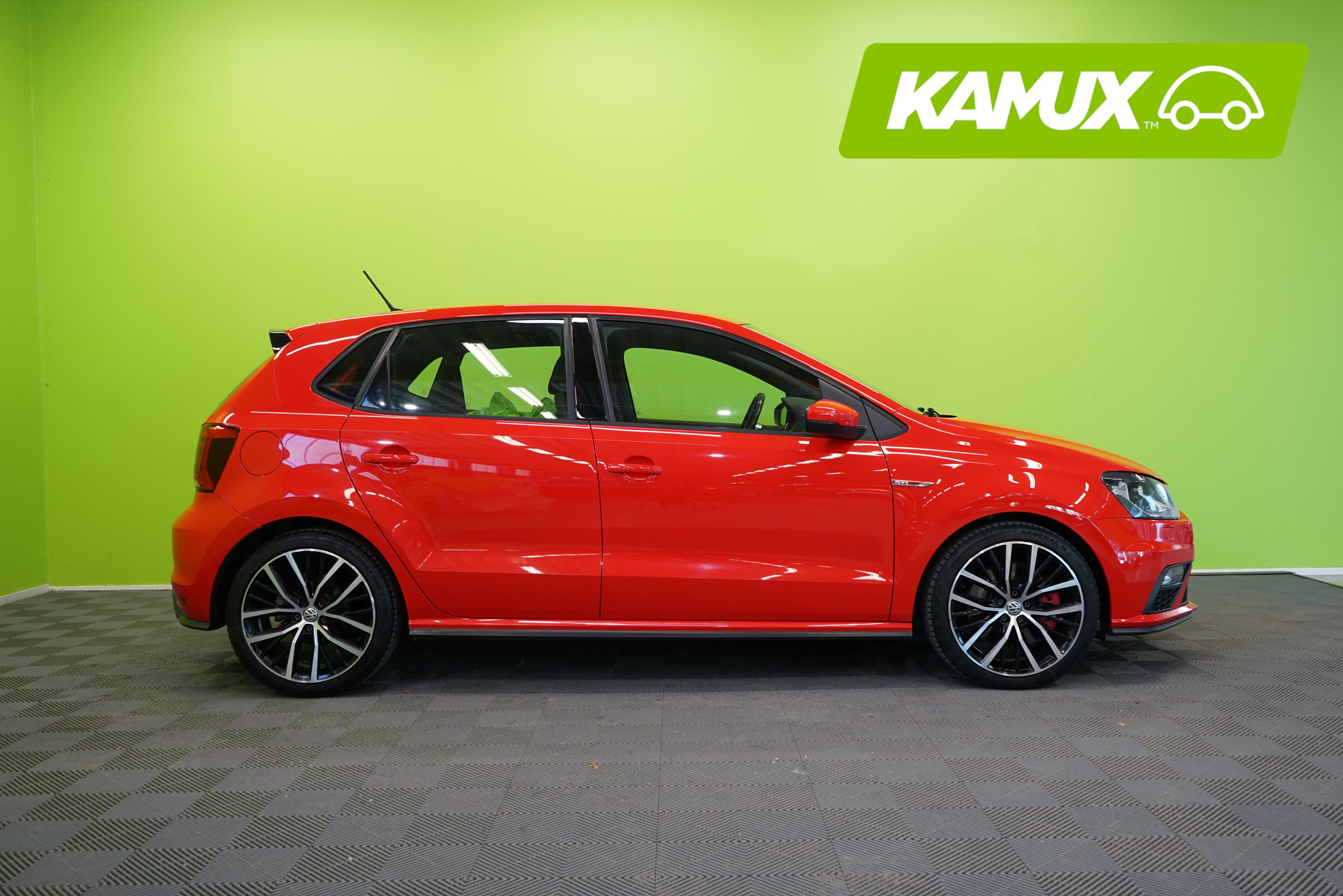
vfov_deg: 43.6
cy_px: 448
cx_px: 672
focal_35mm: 30
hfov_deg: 61.9
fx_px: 1119
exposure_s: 1/25
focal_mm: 30
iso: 400
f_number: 5.6
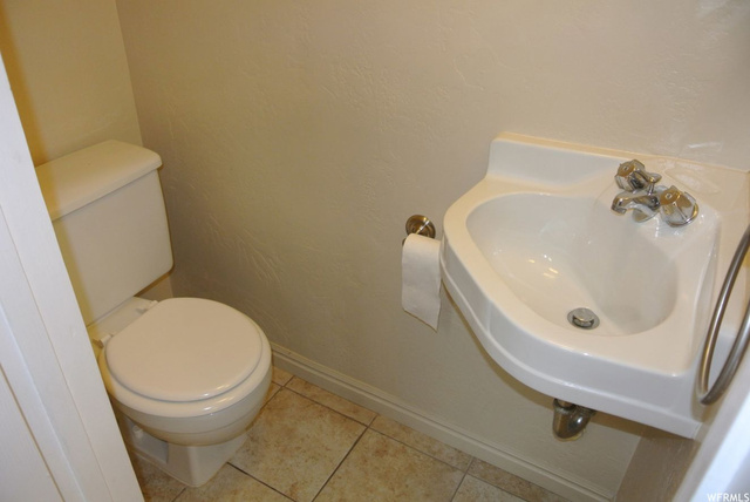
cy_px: 251
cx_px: 375
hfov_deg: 67.3
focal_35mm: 27
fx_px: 563
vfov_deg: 48.0
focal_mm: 10
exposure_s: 1/60
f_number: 3.5
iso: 450
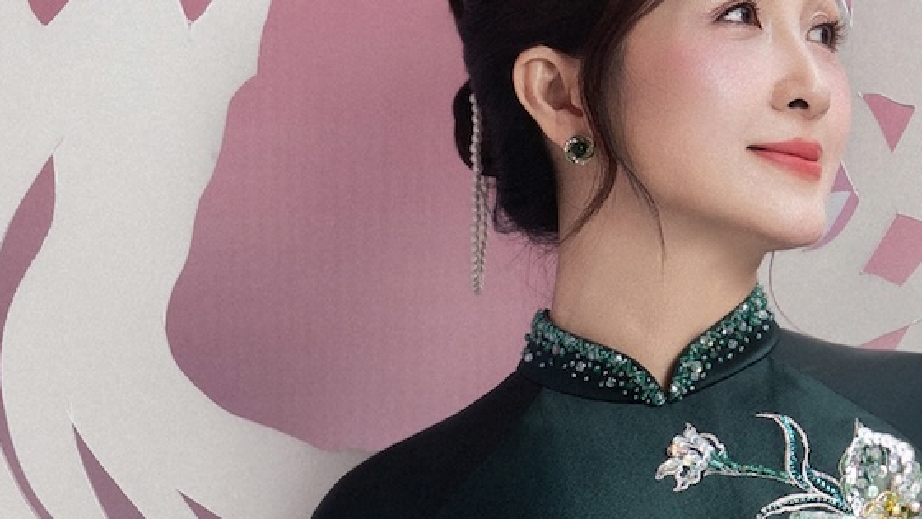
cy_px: 1396
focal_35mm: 291
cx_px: 429
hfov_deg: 7.4
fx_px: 7114
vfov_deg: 4.1
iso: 200
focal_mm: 55
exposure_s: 1/160
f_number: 6.3
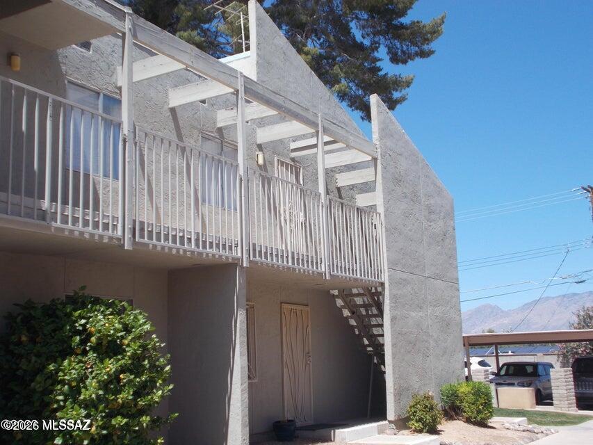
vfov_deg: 32.9
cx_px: 296
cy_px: 222
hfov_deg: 42.9
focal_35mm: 44
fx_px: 754
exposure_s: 1/80
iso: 80
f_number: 10.6
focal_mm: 7.9
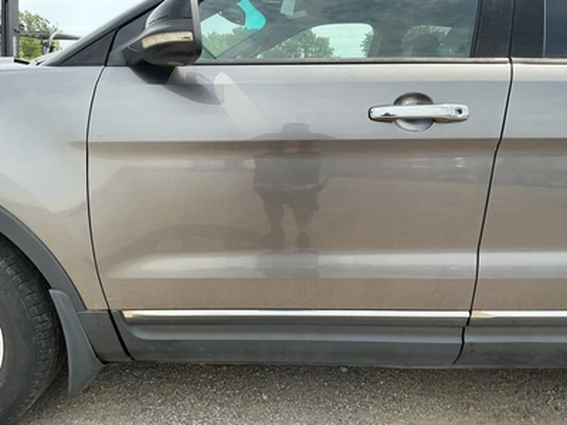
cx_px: 284
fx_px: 459
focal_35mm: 28
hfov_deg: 63.4
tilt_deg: -11.5
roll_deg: -3.1
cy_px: 212
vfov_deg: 49.7
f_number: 1.8
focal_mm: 3
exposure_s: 1/804
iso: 25
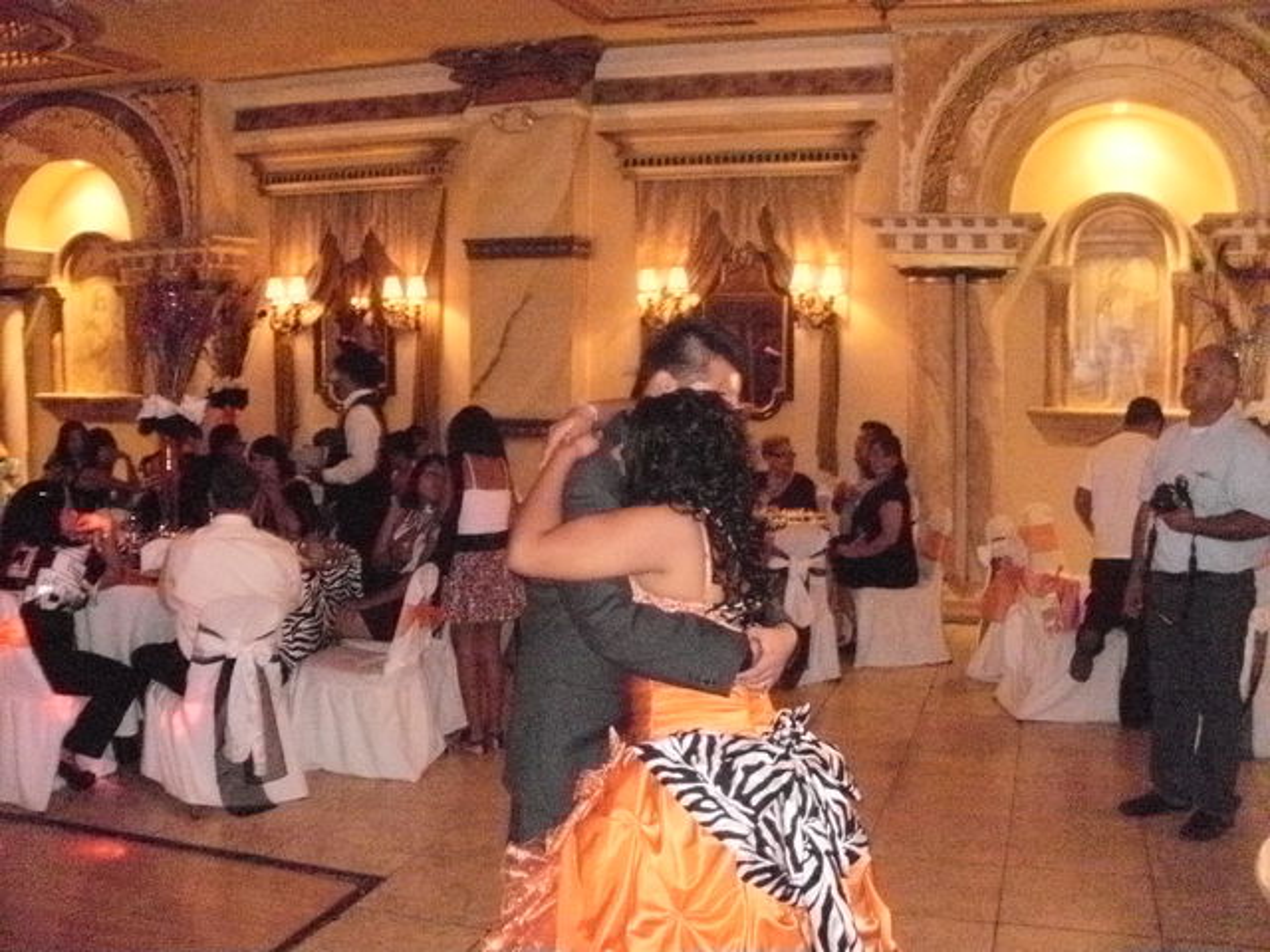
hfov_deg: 51.4
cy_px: 476
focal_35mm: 36
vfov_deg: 39.7
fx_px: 1321
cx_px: 635
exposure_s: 1/30
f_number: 3.5
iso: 1600
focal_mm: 6.3
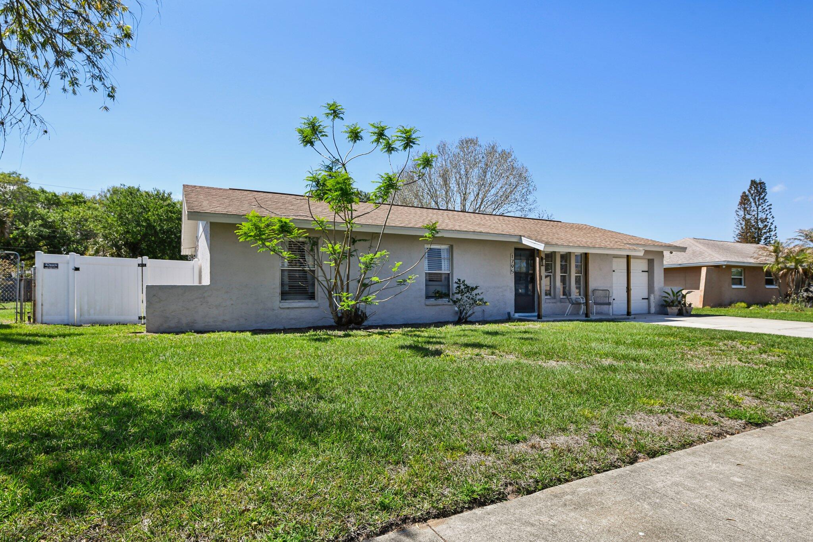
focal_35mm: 19
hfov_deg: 86.9
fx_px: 429
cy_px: 271
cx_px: 406
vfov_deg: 64.5
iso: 400
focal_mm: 19
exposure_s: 1/640
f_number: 8
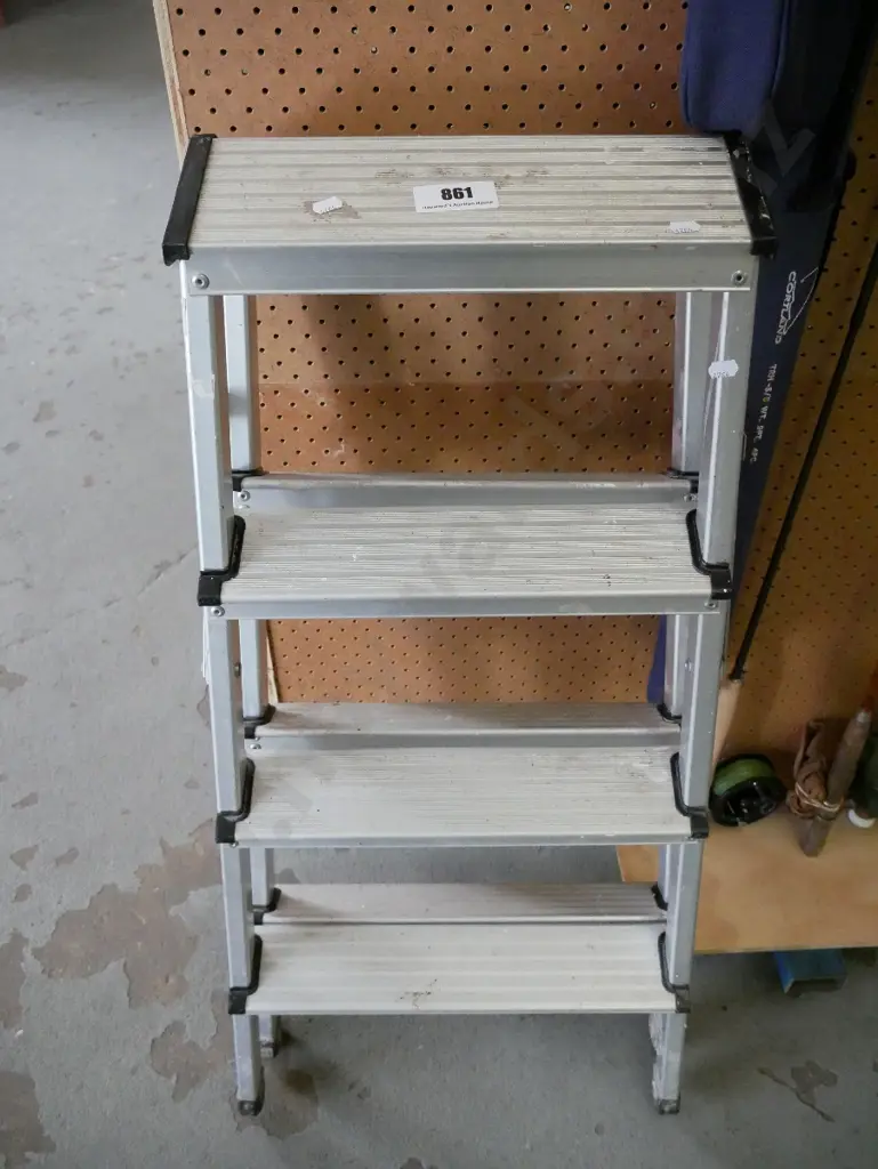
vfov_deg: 53.9
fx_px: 1149
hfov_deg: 41.8
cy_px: 584
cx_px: 439
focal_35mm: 34
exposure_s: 1/400
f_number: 5.6
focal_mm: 17
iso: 6400
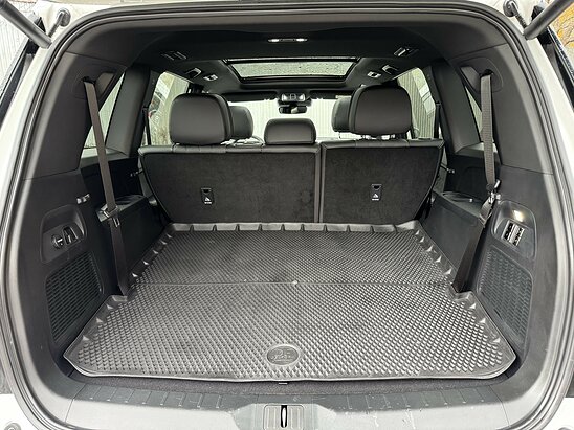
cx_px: 287
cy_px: 215
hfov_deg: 71.6
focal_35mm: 24
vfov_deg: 56.8
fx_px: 398
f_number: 1.78
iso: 400
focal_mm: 6.76
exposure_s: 1/60
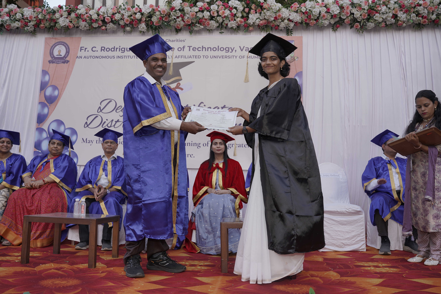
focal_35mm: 35
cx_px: 220
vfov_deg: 37.9
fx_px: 429
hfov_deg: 54.4
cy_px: 147
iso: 100
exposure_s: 1/50
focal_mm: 35
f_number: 5
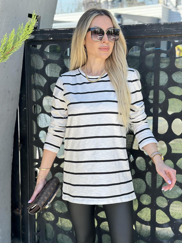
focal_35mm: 50
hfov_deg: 29.1
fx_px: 350
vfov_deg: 38.2
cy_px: 120
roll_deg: +0.2
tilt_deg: -7.6
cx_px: 91
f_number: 1.78
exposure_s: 1/779
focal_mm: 6.86
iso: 80
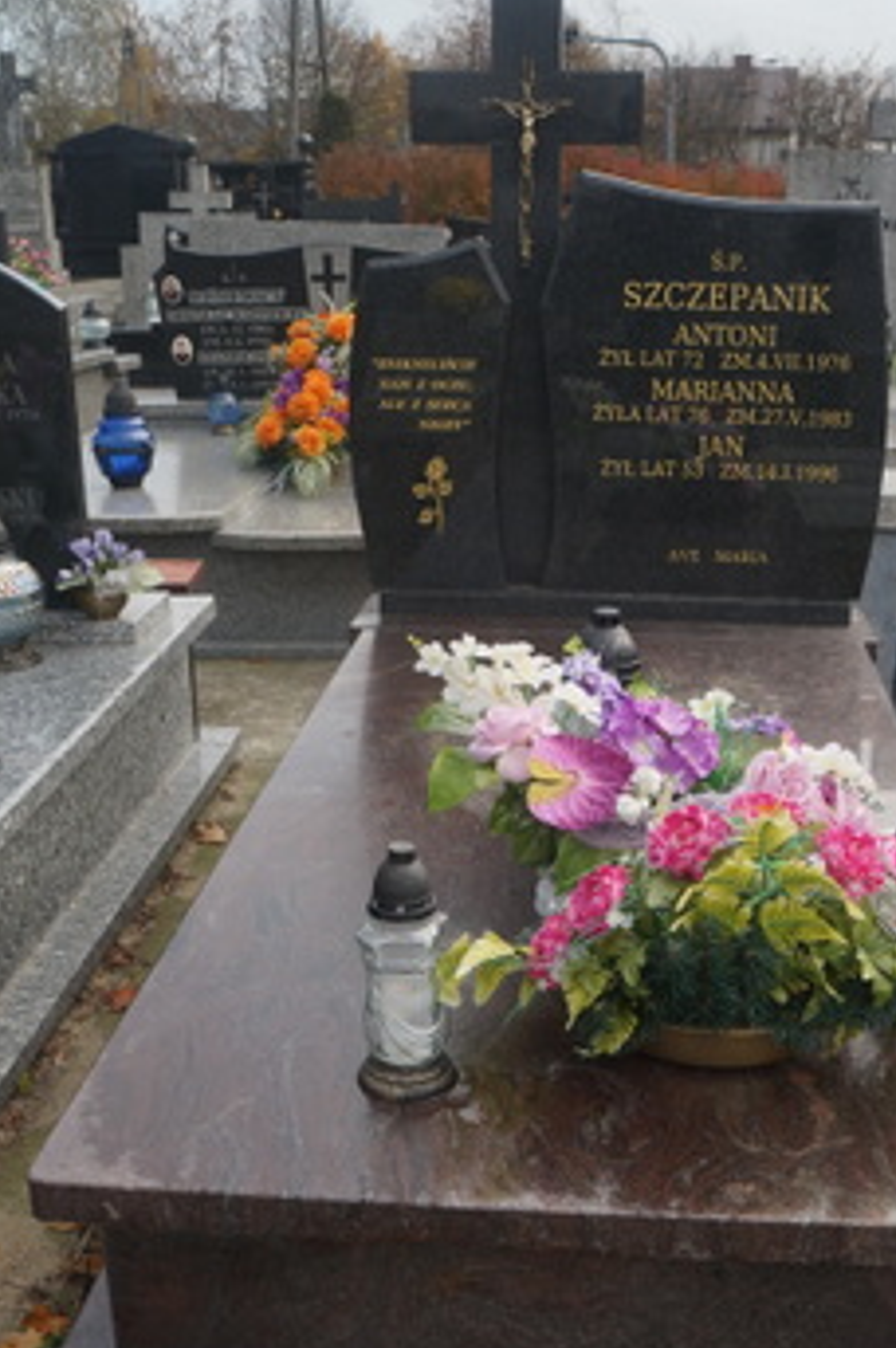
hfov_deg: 31.8
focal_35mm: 42
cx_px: 521
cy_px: 802
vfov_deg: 46.2
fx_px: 1571
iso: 200
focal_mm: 20
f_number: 5
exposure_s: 1/100
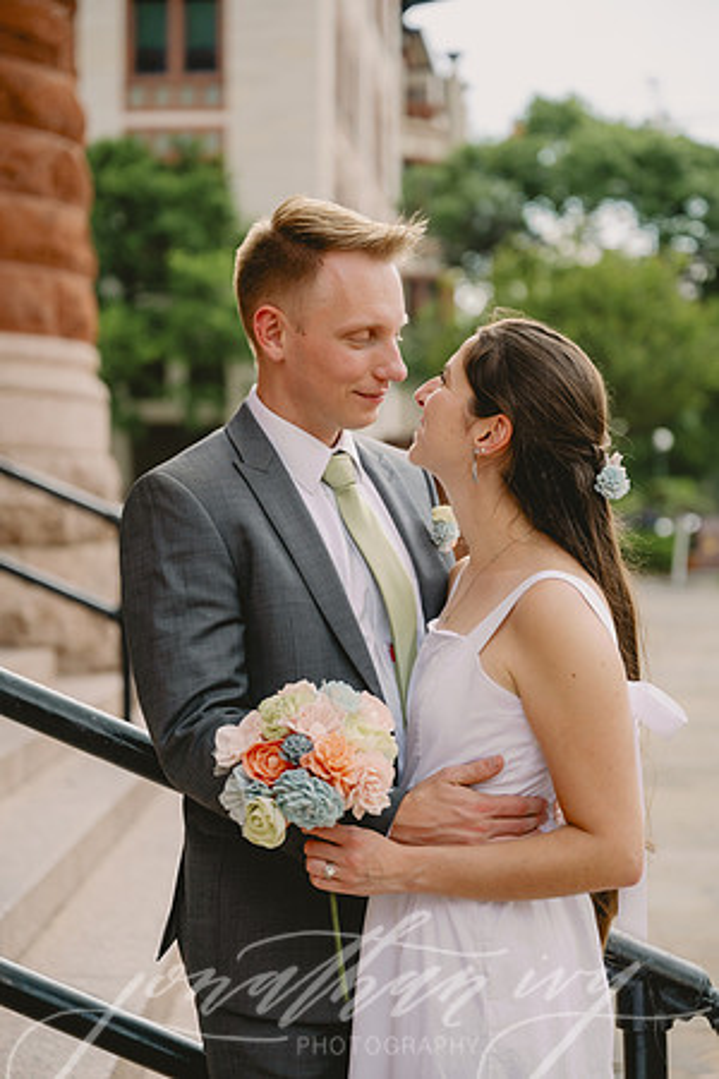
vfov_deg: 28.8
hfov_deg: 19.5
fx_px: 2097
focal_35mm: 70
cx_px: 360
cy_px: 540
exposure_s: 1/1600
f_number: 2.8
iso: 400
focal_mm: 70
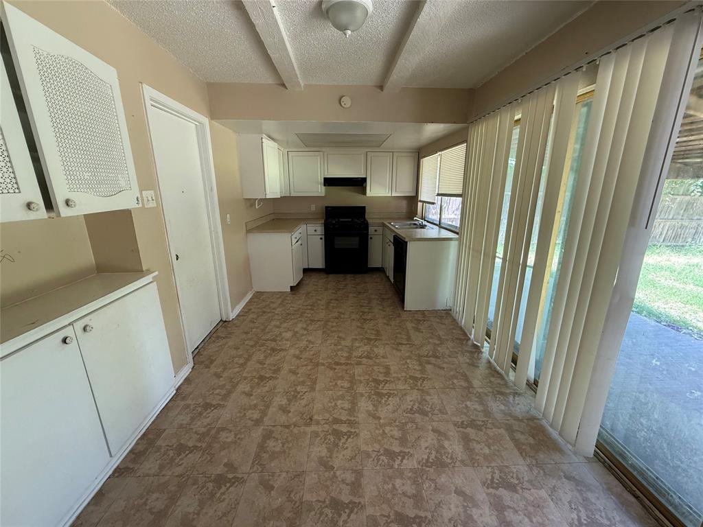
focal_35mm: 14
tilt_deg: -13.7
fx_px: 284
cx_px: 352
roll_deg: +0.4
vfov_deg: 85.7
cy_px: 264
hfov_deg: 102.1
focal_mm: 2.22
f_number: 2.2
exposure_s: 1/99
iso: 250
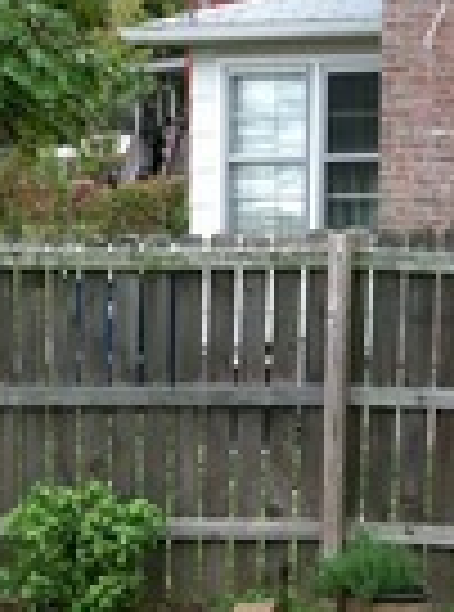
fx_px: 2270
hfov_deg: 11.3
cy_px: 846
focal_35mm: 129
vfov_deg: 14.5
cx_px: -11
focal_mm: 3.85
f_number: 2.8
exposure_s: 1/143
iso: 80
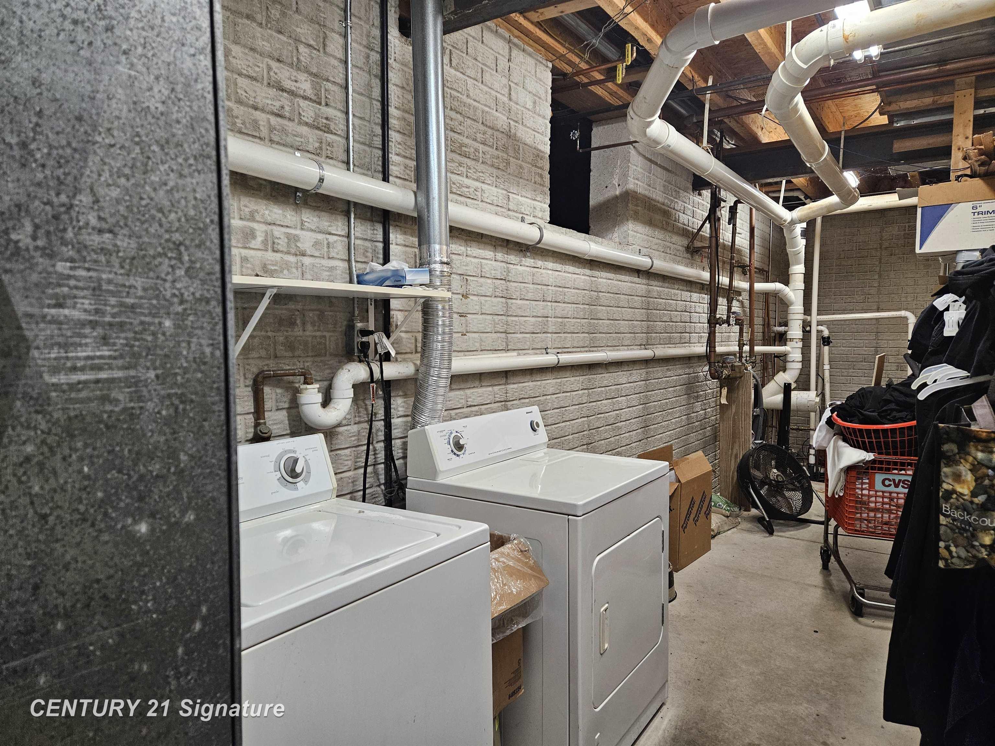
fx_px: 661
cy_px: 373
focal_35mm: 23
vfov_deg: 58.9
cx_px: 498
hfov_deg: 73.9
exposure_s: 1/120
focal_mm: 5.4
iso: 320
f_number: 1.8
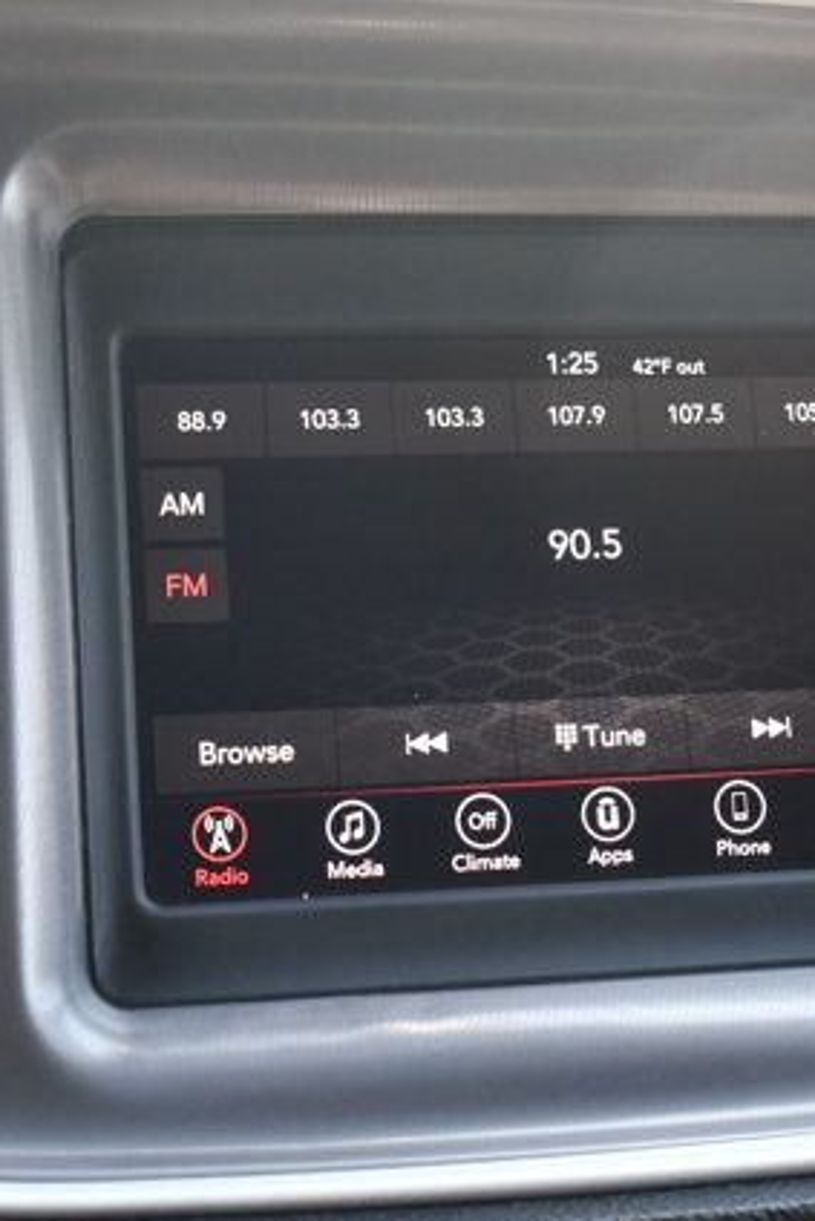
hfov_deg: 17.7
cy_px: 612
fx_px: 2612
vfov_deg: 26.3
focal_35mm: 77
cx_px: 573
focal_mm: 34
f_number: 4.5
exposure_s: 1/125
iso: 1000
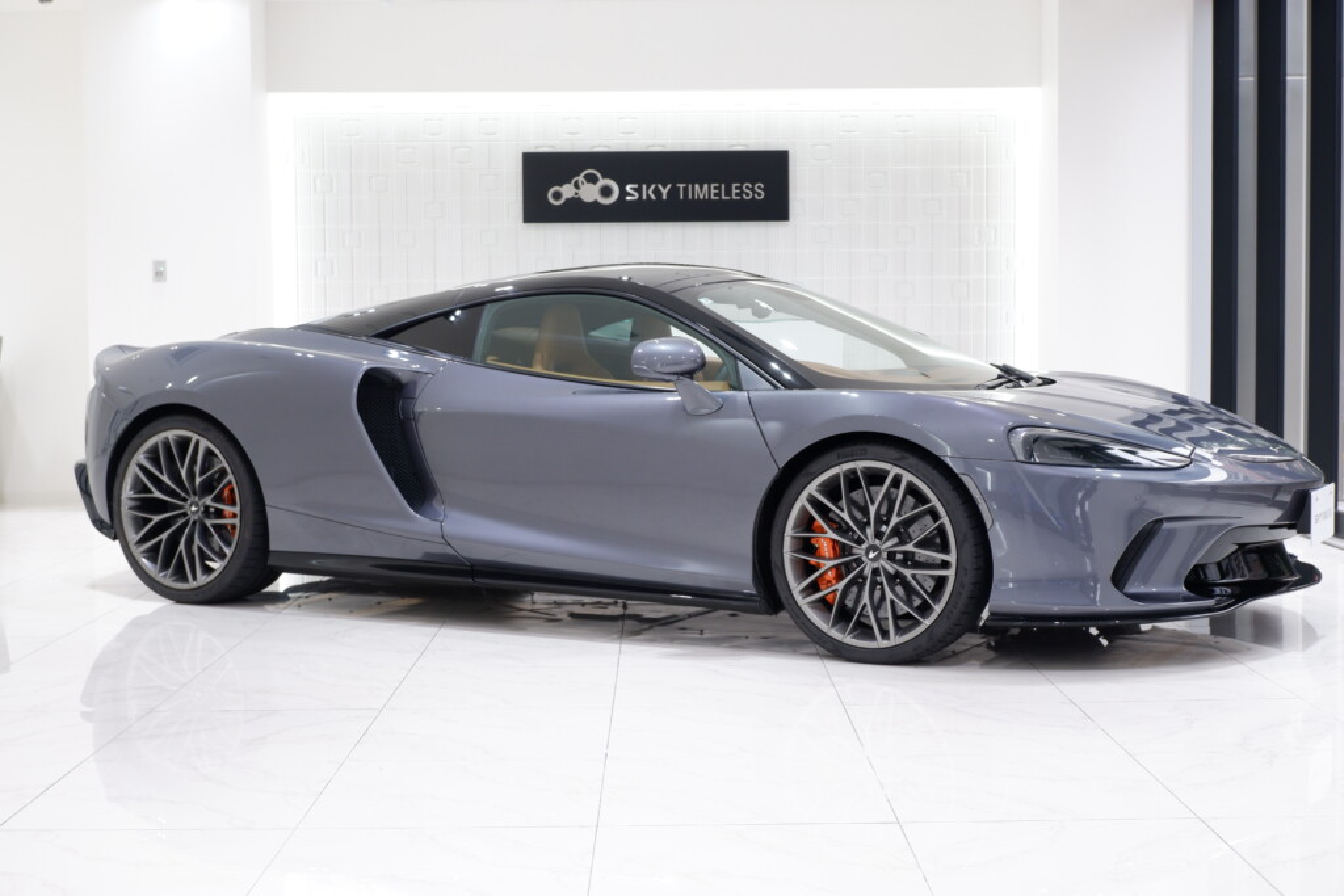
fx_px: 1867
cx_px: 672
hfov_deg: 39.6
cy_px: 448
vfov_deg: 27.0
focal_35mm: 50
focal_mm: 33.3
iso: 400
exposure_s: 1/70
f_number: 4.9
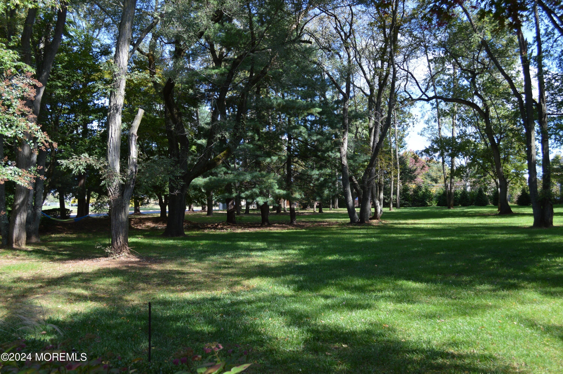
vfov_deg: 36.8
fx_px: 562
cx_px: 282
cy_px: 187
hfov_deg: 53.2
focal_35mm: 36
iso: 140
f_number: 5.6
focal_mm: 24
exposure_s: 1/125
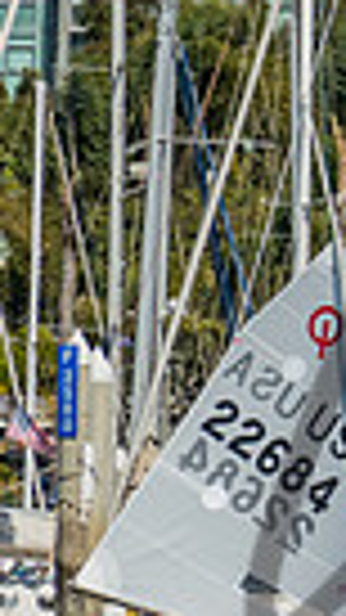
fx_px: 14509
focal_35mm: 889
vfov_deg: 2.4
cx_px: 1249
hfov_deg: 1.4
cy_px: 447
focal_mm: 200
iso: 250
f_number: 10
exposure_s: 1/640
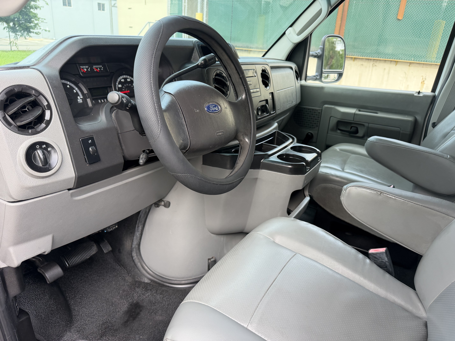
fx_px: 315
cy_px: 170
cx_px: 228
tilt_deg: -22.0
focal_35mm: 24
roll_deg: -3.0
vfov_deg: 56.8
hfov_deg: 71.6
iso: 125
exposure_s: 1/206
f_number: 1.78
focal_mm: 6.76
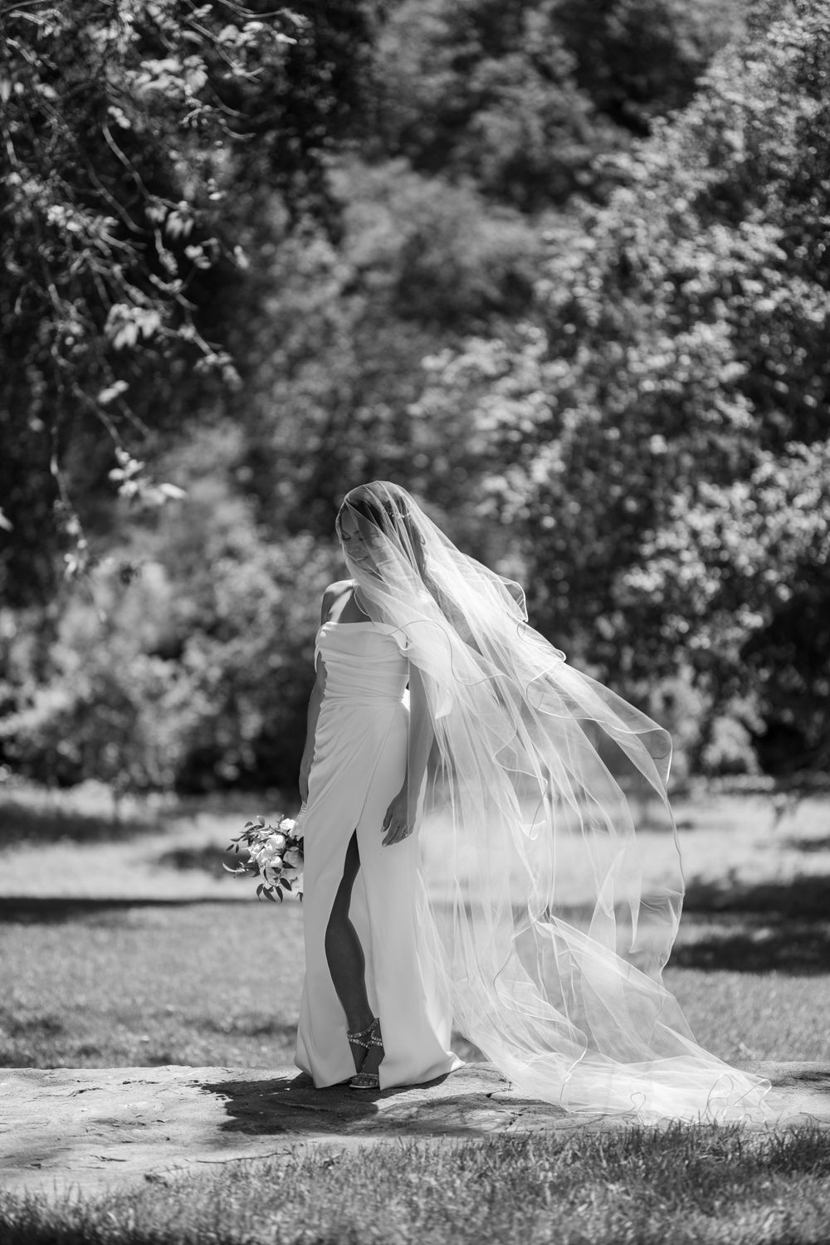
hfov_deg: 16.1
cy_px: 622
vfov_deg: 23.9
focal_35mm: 85
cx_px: 415
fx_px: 2939
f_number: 1.4
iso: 31
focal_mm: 85
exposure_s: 1/1250
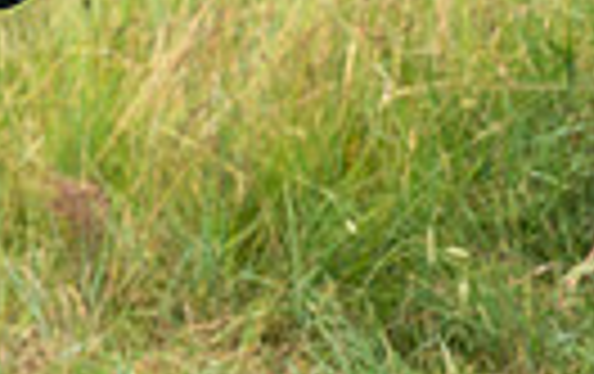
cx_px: -702
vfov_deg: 4.2
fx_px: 5076
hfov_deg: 6.4
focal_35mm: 313
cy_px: -185
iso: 400
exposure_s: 1/400
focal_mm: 70
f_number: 5.6
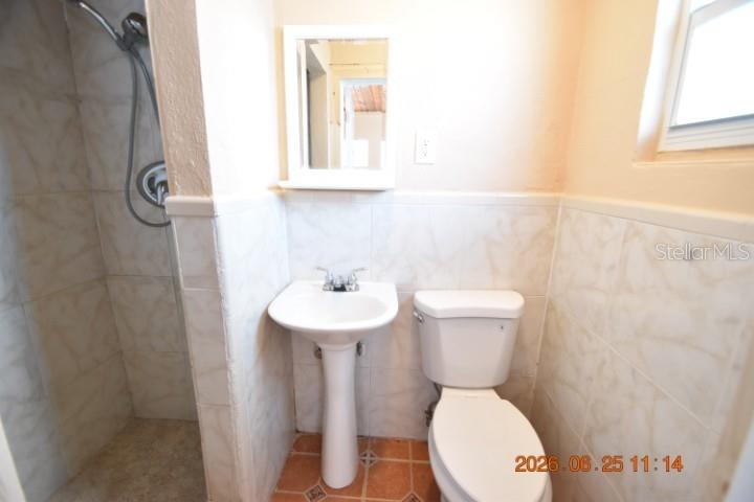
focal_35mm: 15
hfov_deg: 100.4
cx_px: 377
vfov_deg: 77.3
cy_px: 251
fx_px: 314
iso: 800
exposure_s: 1/20
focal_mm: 10
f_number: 3.5
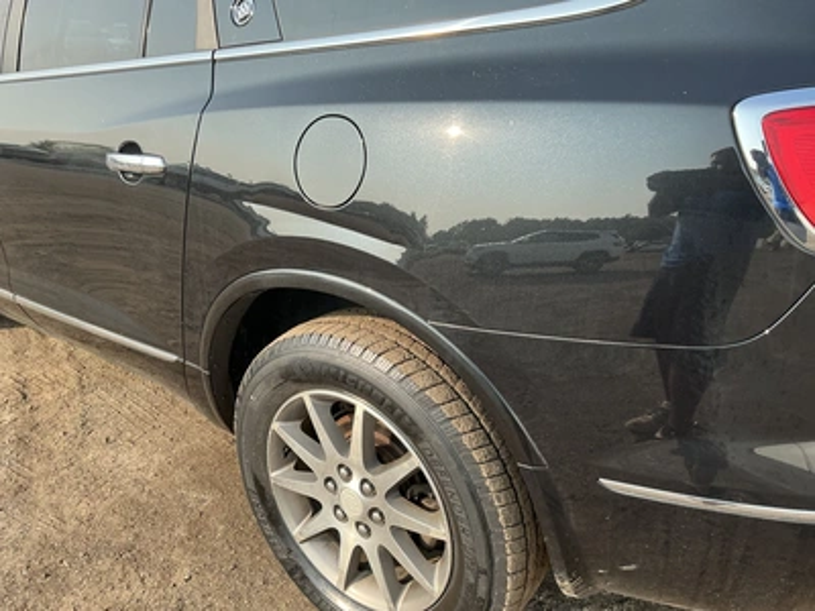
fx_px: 659
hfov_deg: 63.4
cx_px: 408
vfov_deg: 49.7
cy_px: 306
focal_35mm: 28
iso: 25
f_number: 1.8
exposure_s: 1/529
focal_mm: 3
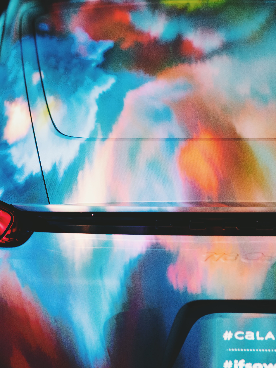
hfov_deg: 7.4
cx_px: 11
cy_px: 186
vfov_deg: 9.9
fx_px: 2126
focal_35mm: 200
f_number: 2
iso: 640
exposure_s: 1/125
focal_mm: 90
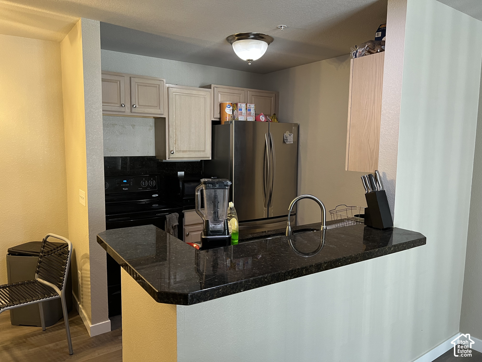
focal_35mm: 26
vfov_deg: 53.1
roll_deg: -0.1
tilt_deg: -6.0
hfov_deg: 67.3
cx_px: 241
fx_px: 362
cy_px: 181
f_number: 1.5
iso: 200
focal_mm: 5.7
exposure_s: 1/60
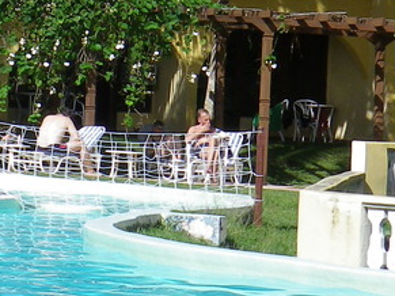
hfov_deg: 9.4
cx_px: -289
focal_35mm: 202
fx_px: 2304
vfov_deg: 7.3
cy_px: 5
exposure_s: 1/100
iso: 80
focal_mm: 8.7
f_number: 10.9
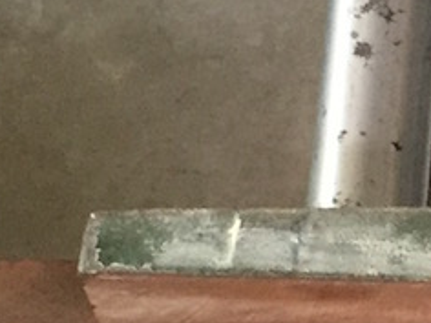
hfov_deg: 10.8
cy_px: 307
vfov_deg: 8.4
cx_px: 648
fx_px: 2204
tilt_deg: -61.8
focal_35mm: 177
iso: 250
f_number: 2.2
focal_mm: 4.15
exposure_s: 1/24
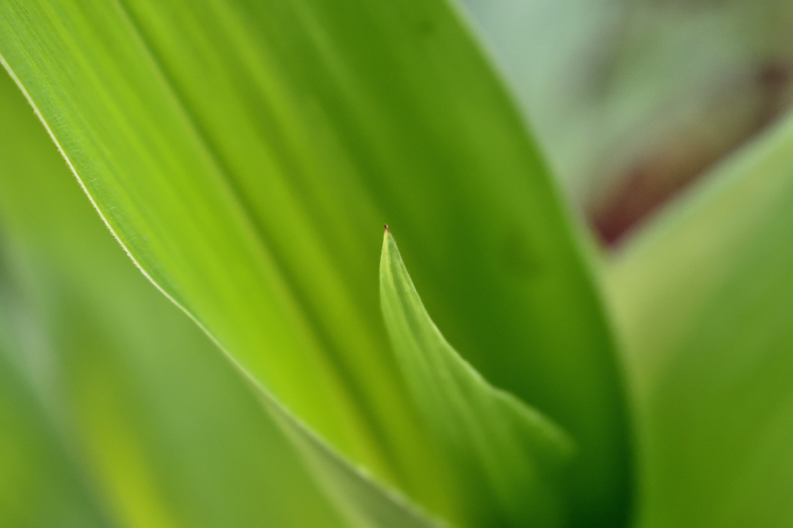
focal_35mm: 82
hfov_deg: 24.6
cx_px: 396
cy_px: 264
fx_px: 1817
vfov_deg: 16.6
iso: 800
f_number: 7.1
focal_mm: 55
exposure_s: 1/400
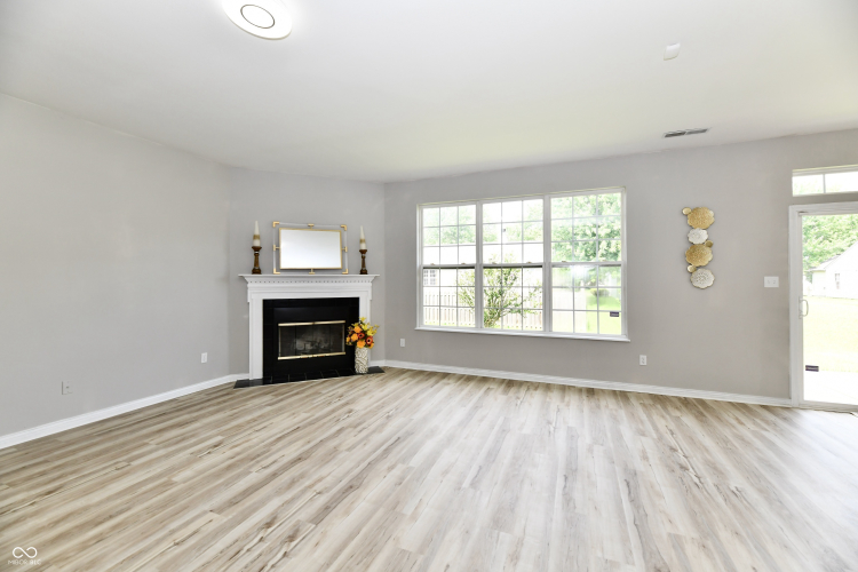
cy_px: 286
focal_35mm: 14
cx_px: 429
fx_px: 334
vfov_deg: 81.2
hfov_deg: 104.3
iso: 640
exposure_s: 1/200
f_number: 7.1
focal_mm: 14
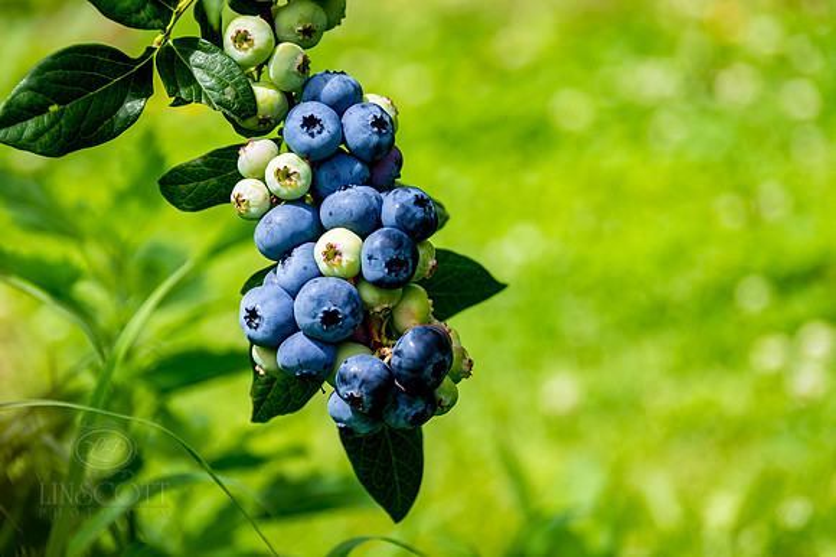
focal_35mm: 142
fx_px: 3296
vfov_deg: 9.7
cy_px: 278
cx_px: 418
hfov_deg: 14.5
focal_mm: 95
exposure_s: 1/1600
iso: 500
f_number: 5.3
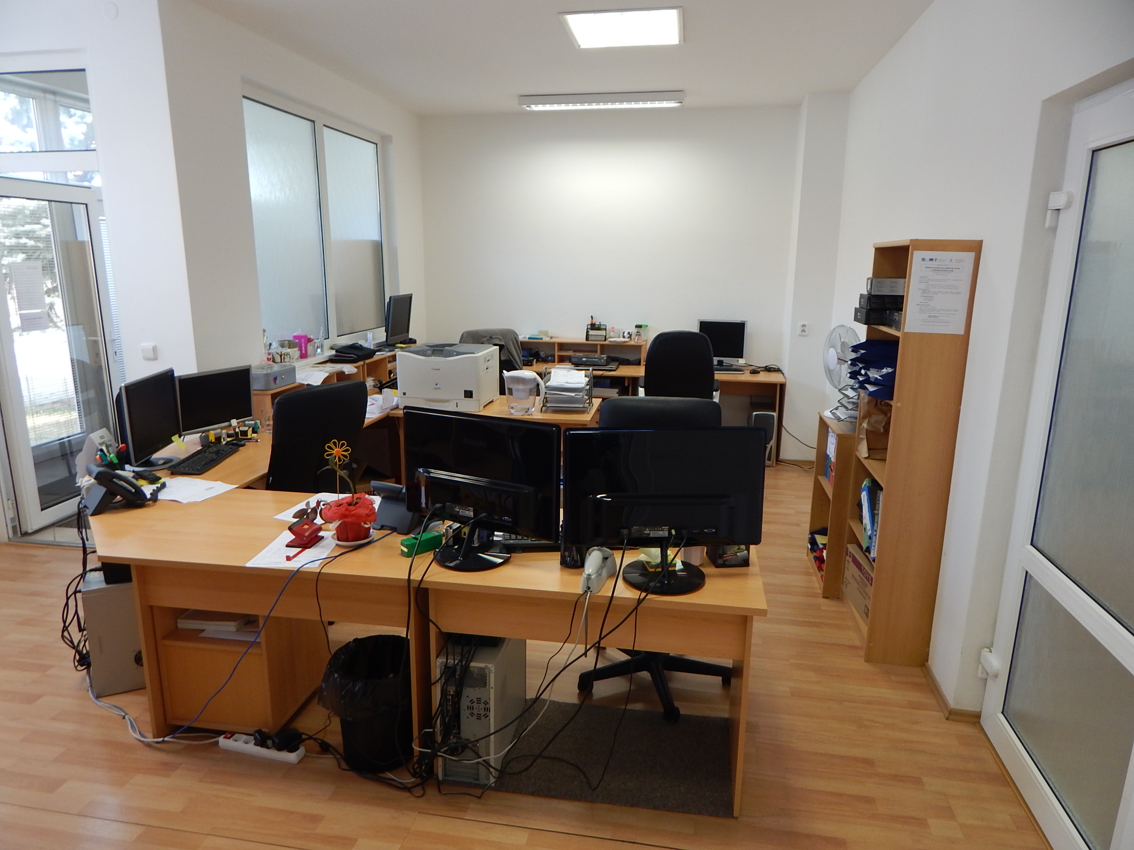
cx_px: 567
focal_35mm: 22
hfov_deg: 76.4
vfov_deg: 61.1
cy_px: 425
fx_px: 721
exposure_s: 1/40
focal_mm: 4
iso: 125
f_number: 3
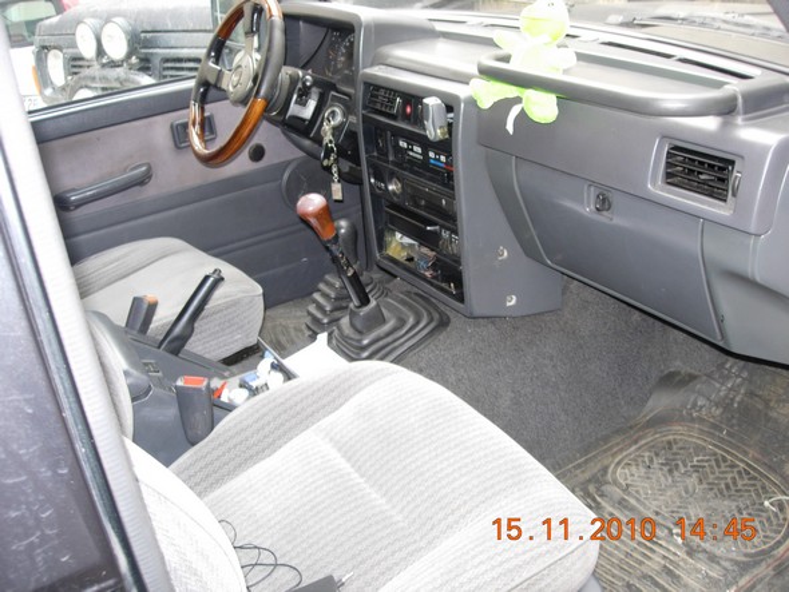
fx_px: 866
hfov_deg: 49.0
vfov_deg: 37.7
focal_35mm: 38
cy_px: 296
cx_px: 394
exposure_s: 1/13.8
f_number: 2.8
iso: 79
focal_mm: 7.8
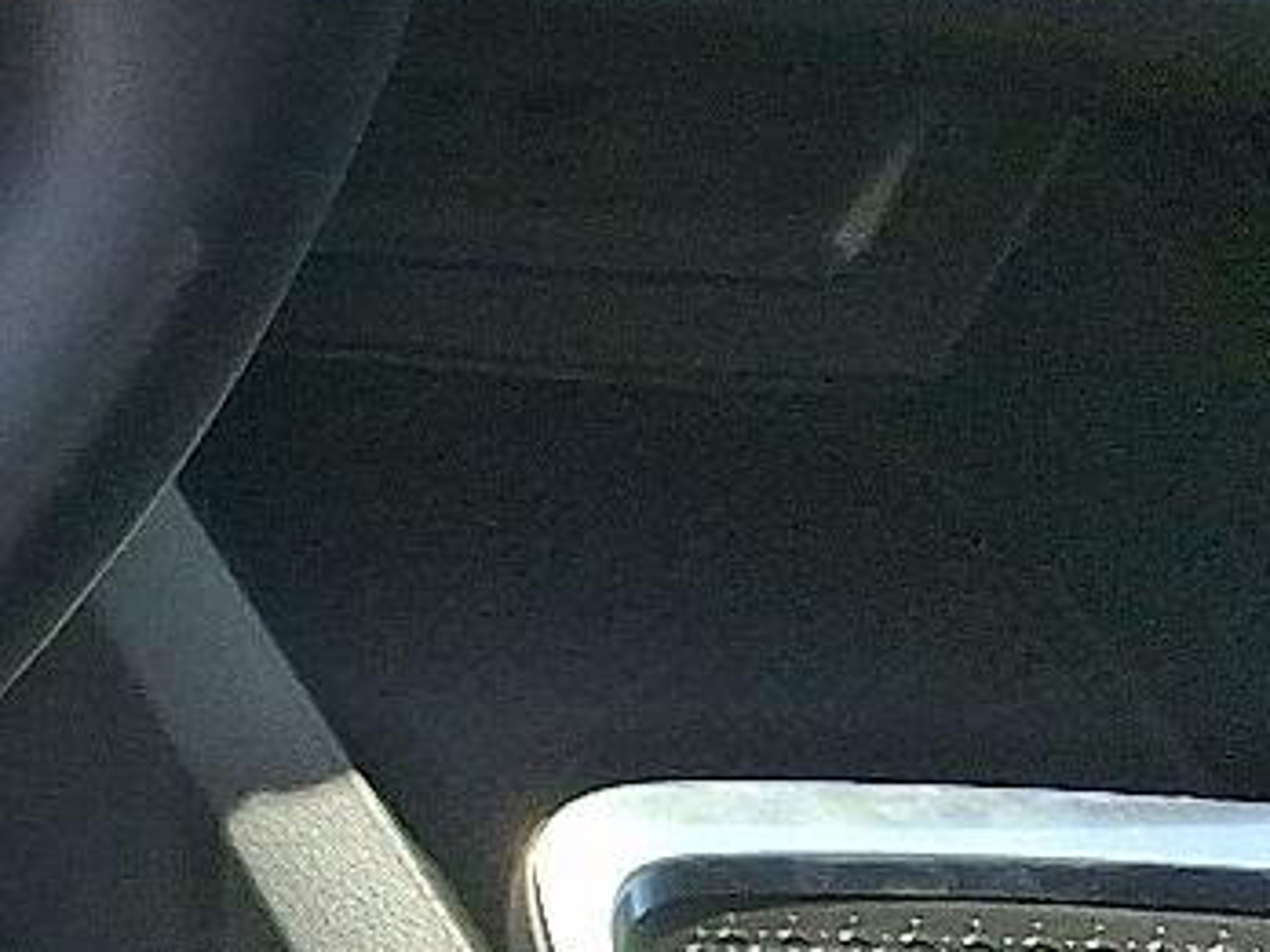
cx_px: -1343
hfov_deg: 14.1
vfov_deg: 12.1
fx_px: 4219
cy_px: -609
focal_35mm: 115
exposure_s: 1/556
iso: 30
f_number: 1.8
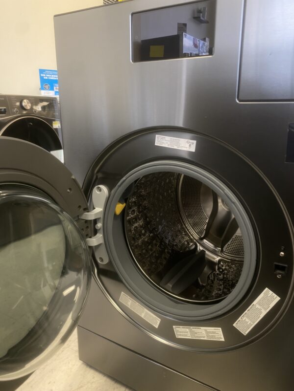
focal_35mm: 26
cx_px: 147
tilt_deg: -14.4
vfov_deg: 67.3
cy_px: 196
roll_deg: -0.9
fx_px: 294
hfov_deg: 53.1
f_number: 1.8
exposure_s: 1/66
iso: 125
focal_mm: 4.25
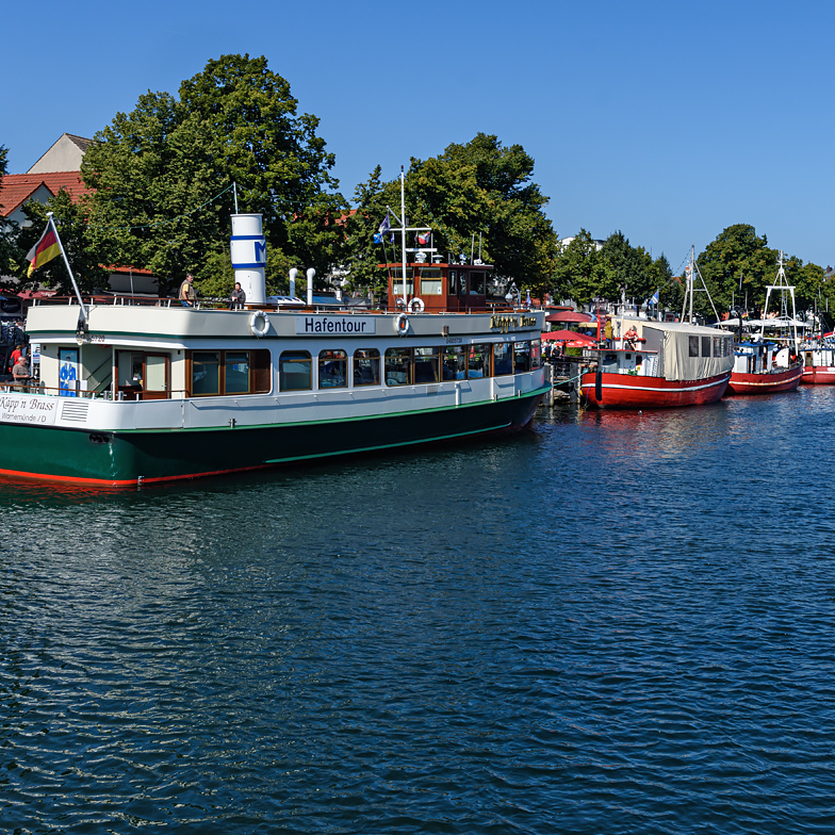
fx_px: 1064
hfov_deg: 42.7
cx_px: 478
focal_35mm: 39
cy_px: 419
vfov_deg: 42.8
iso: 200
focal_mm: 20
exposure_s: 1/1000
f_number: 9
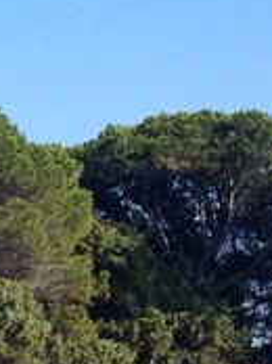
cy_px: 320
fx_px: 3382
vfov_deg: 6.2
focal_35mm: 322
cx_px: -201
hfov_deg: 4.6
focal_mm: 4.28
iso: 64
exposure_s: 1/1623
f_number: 2.4
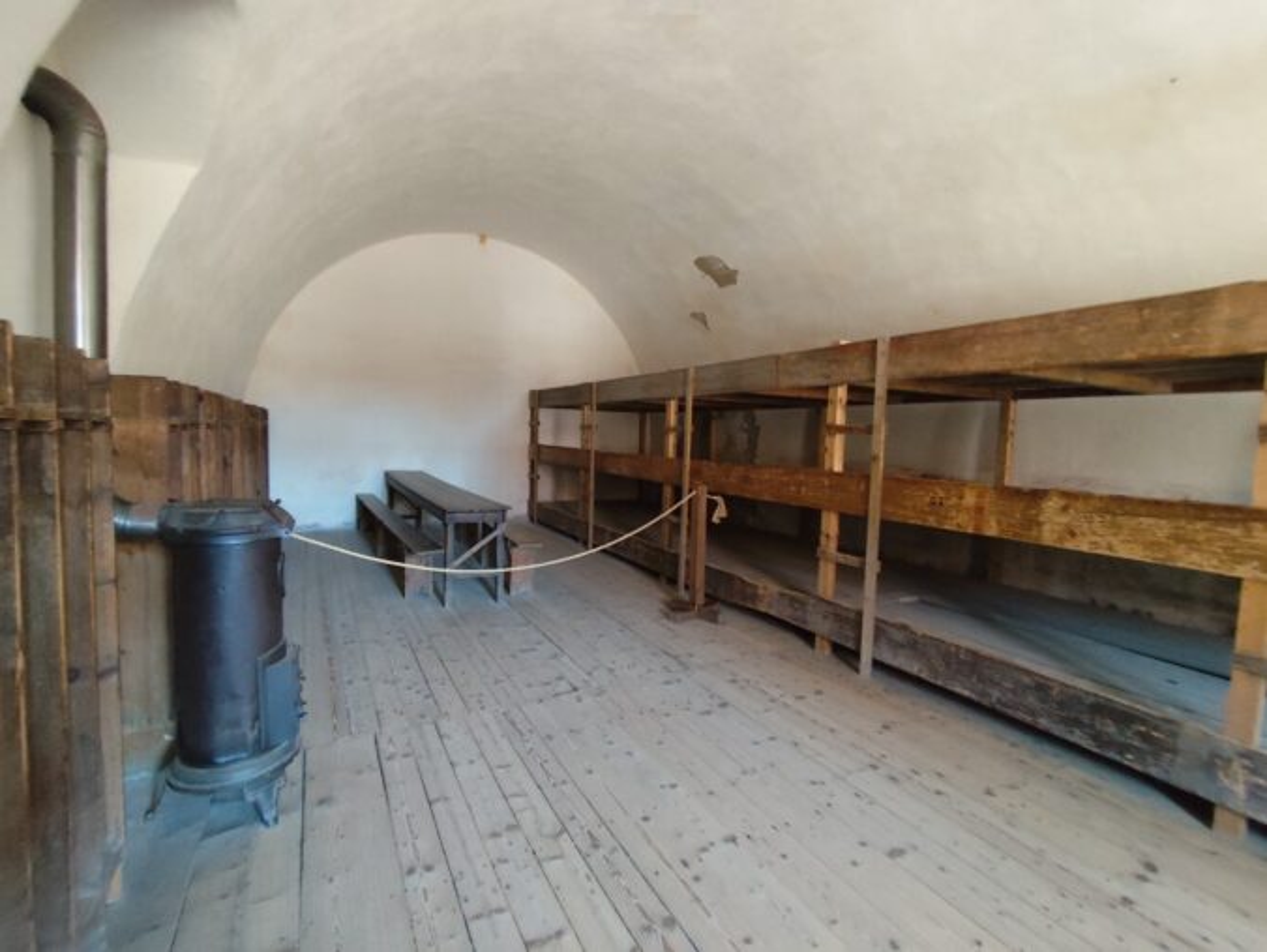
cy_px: 476
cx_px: 634
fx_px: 586
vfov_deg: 78.2
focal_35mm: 16
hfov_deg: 94.5
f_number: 2.2
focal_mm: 1.65
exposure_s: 1/33.3
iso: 1000
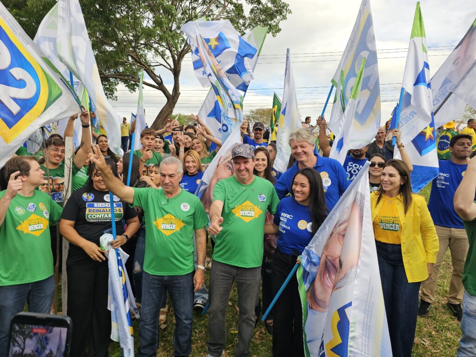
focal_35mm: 23
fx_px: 316
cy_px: 178
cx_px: 238
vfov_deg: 58.9
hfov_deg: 73.9
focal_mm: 6.3
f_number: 1.7
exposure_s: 1/410
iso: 20
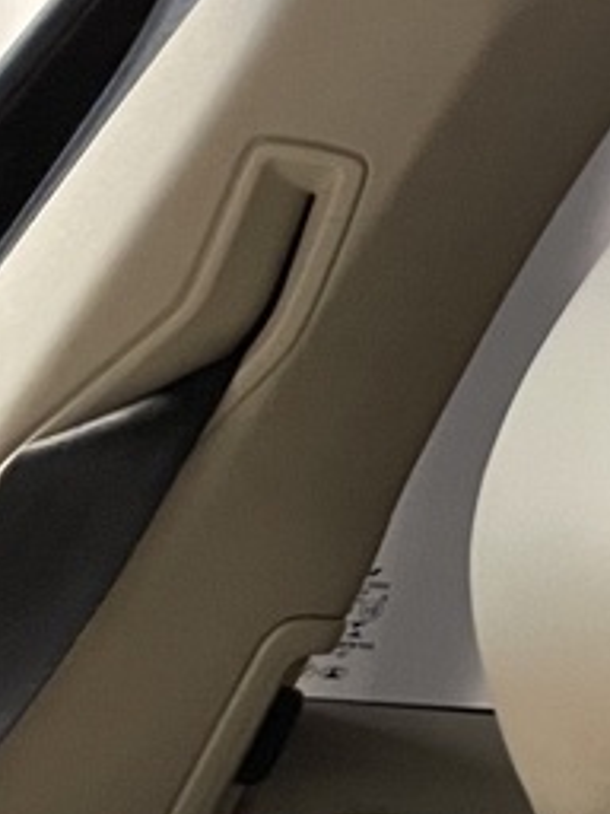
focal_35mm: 146
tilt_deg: +15.8
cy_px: -67
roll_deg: -8.3
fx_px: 3430
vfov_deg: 13.3
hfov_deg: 8.1
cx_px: 2059
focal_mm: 4.2
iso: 500
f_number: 1.6
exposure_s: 1/33
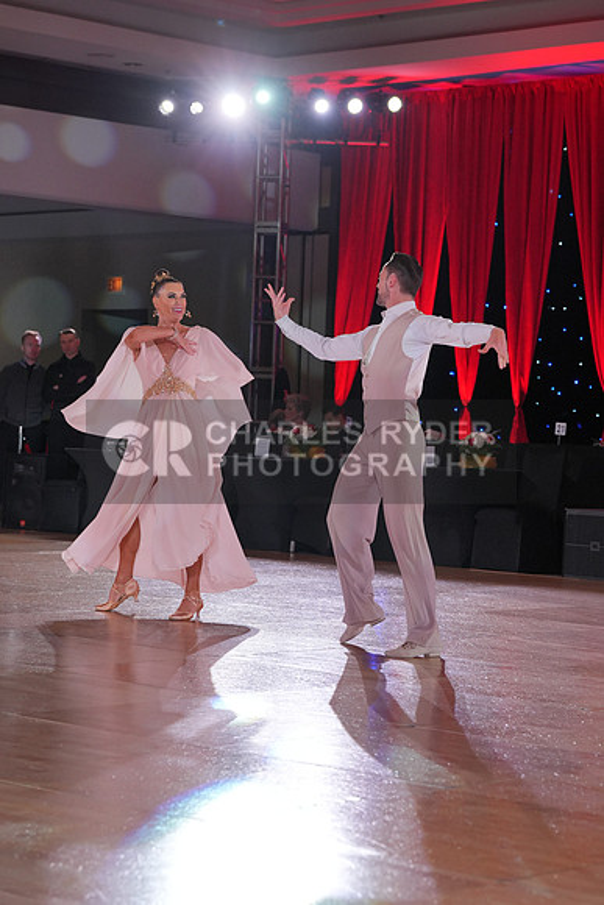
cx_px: 302
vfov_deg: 23.1
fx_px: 2213
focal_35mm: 88
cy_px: 452
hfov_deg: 15.5
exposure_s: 1/400
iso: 2000
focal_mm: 88
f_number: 5
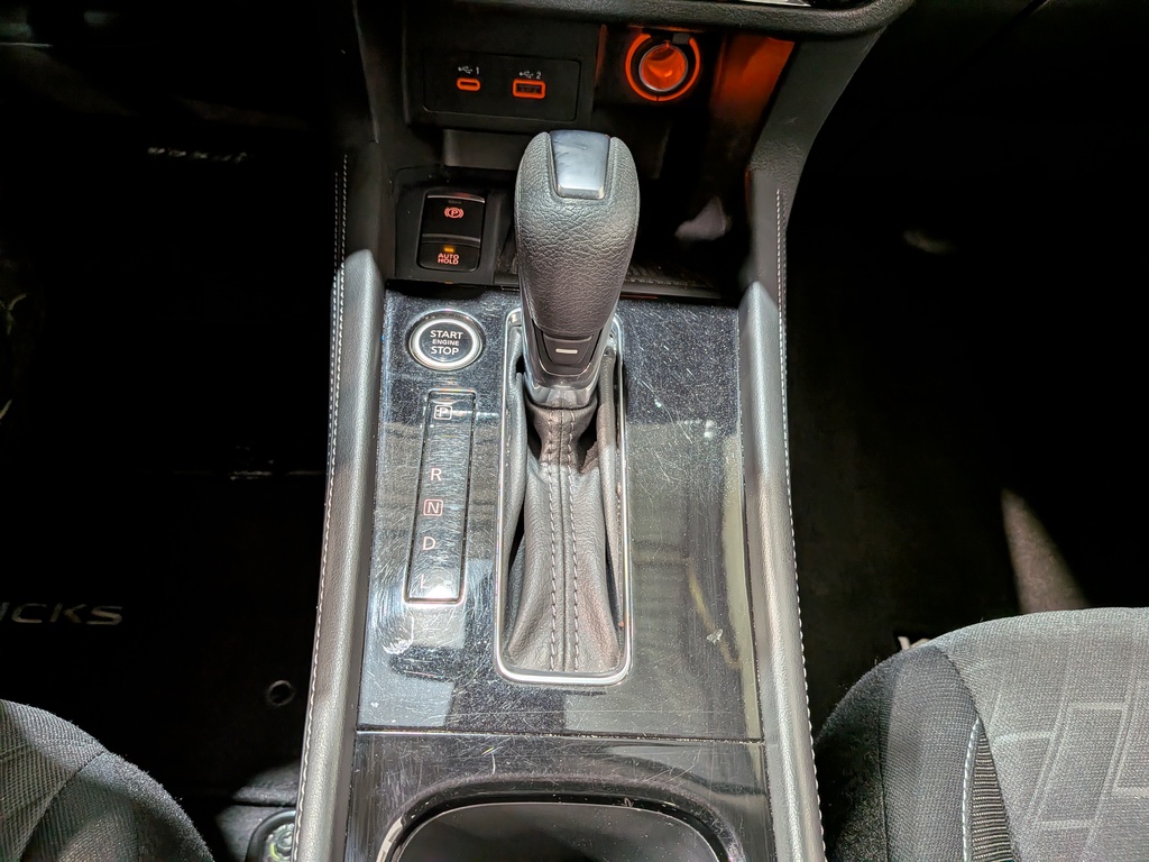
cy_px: 431
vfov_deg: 56.8
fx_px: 797
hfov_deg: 71.6
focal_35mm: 24
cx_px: 574
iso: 101
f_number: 1.7
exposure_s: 1/120
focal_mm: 4.53
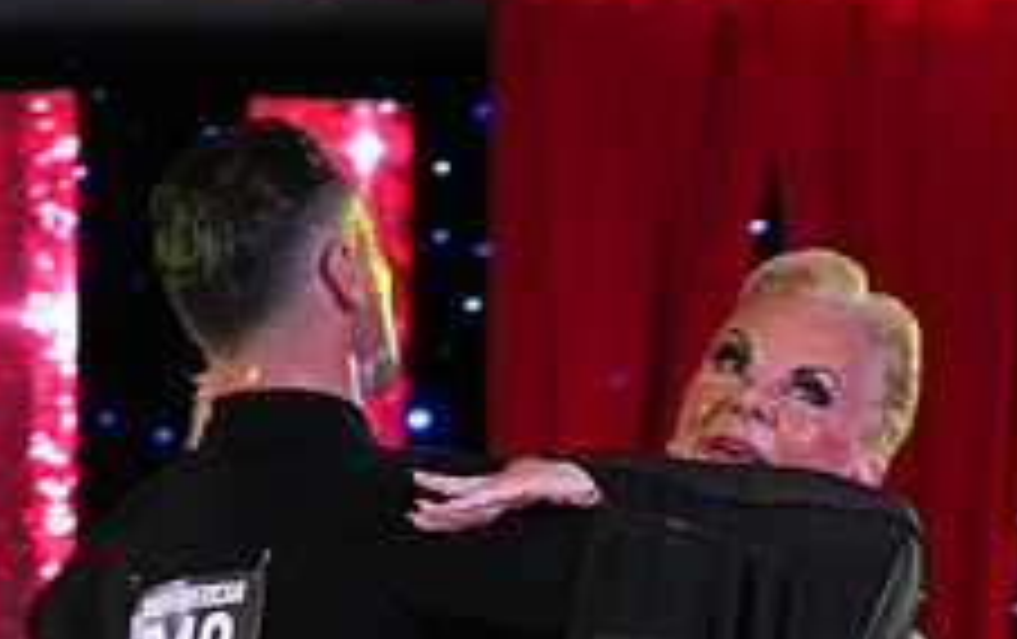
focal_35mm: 188
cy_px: 1166
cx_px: 421
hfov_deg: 11.1
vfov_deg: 6.8
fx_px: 5218
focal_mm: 72
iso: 2500
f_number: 5
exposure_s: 1/250
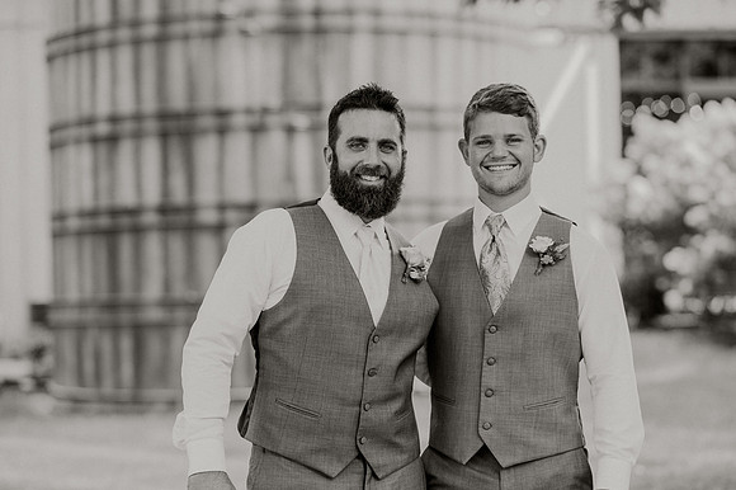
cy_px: 245
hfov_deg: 19.5
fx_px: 2145
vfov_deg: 13.0
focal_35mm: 105
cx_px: 368
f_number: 2.8
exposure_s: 1/160
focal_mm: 105
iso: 100
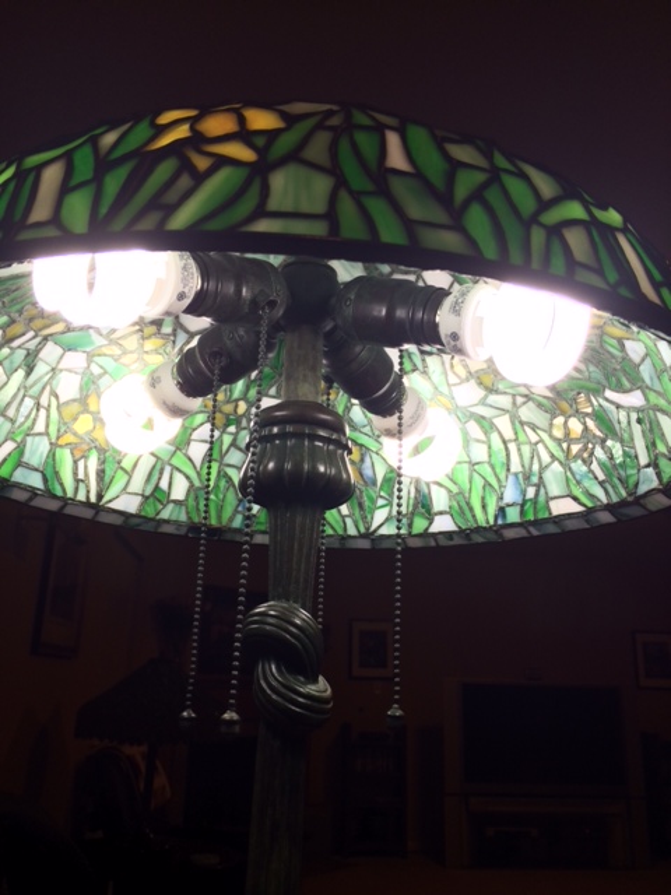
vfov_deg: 60.0
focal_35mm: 30
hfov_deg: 46.8
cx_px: 336
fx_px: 775
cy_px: 448
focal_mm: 4.12
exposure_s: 1/120
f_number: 2.2
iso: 40
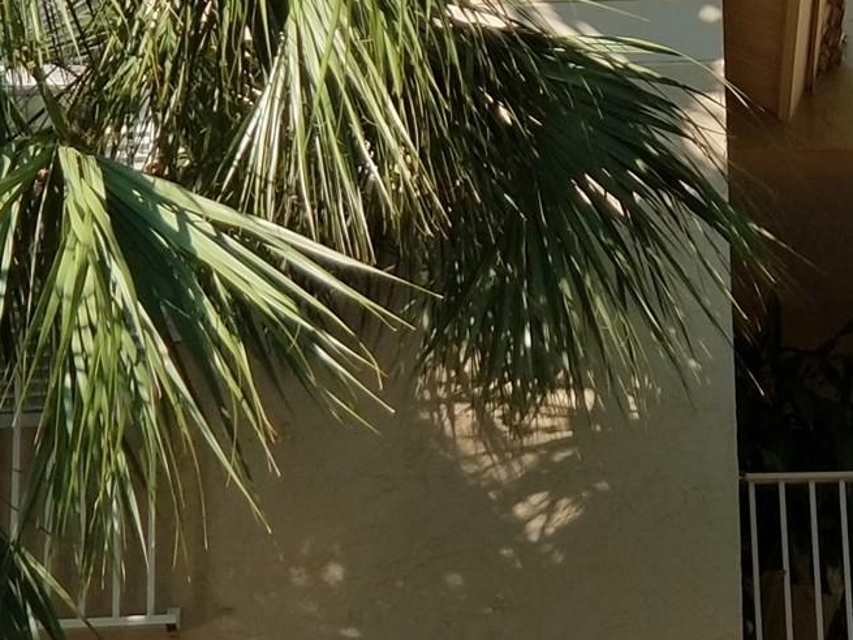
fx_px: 3129
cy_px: 378
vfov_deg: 11.7
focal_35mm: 127
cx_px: 712
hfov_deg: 15.4
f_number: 2.4
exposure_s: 1/485
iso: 25
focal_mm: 6
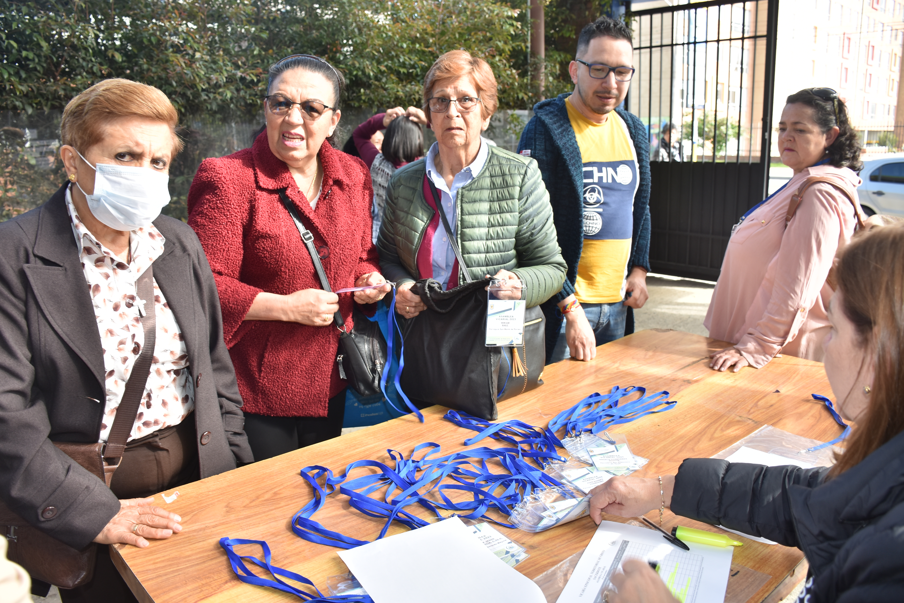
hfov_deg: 67.4
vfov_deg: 48.0
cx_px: 452
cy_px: 302
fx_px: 678
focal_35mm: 27
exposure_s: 1/60
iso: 100
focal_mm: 18
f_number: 4
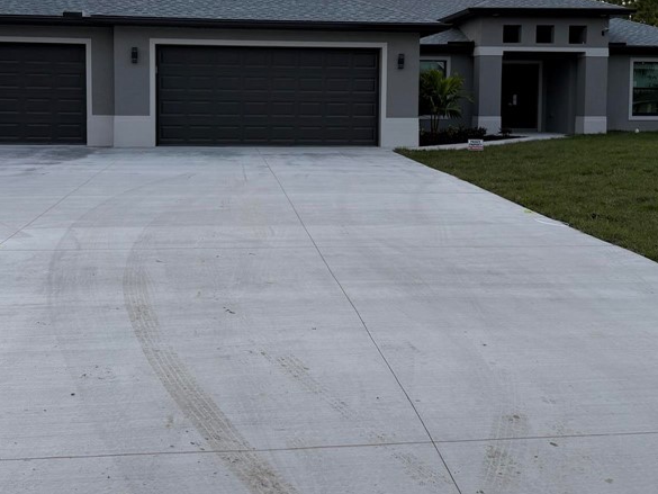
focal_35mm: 42
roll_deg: -0.7
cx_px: 304
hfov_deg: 44.7
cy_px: 141
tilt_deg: -2.1
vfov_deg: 33.8
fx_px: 799
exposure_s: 1/780
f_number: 1.78
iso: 100
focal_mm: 6.76
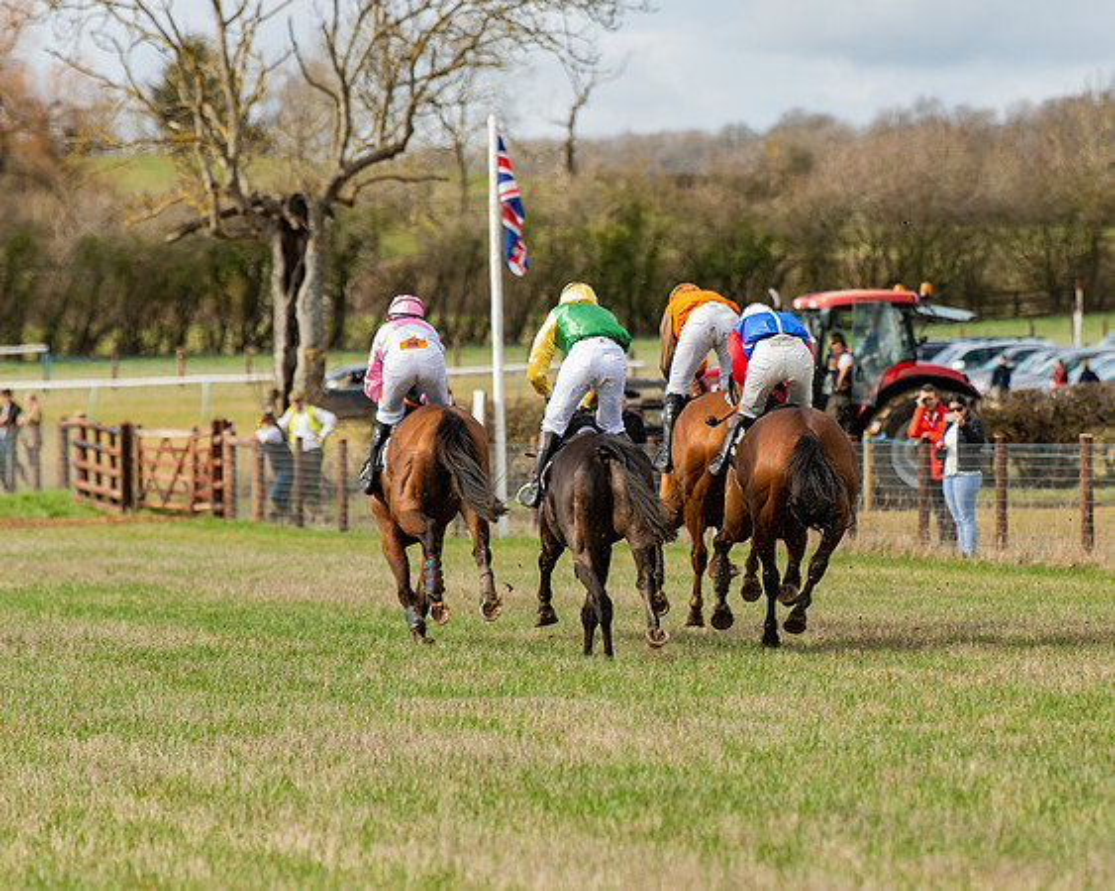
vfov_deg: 4.7
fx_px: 10813
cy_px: 426
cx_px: 712
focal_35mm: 328
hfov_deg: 5.9
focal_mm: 200
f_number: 4
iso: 400
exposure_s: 1/1600
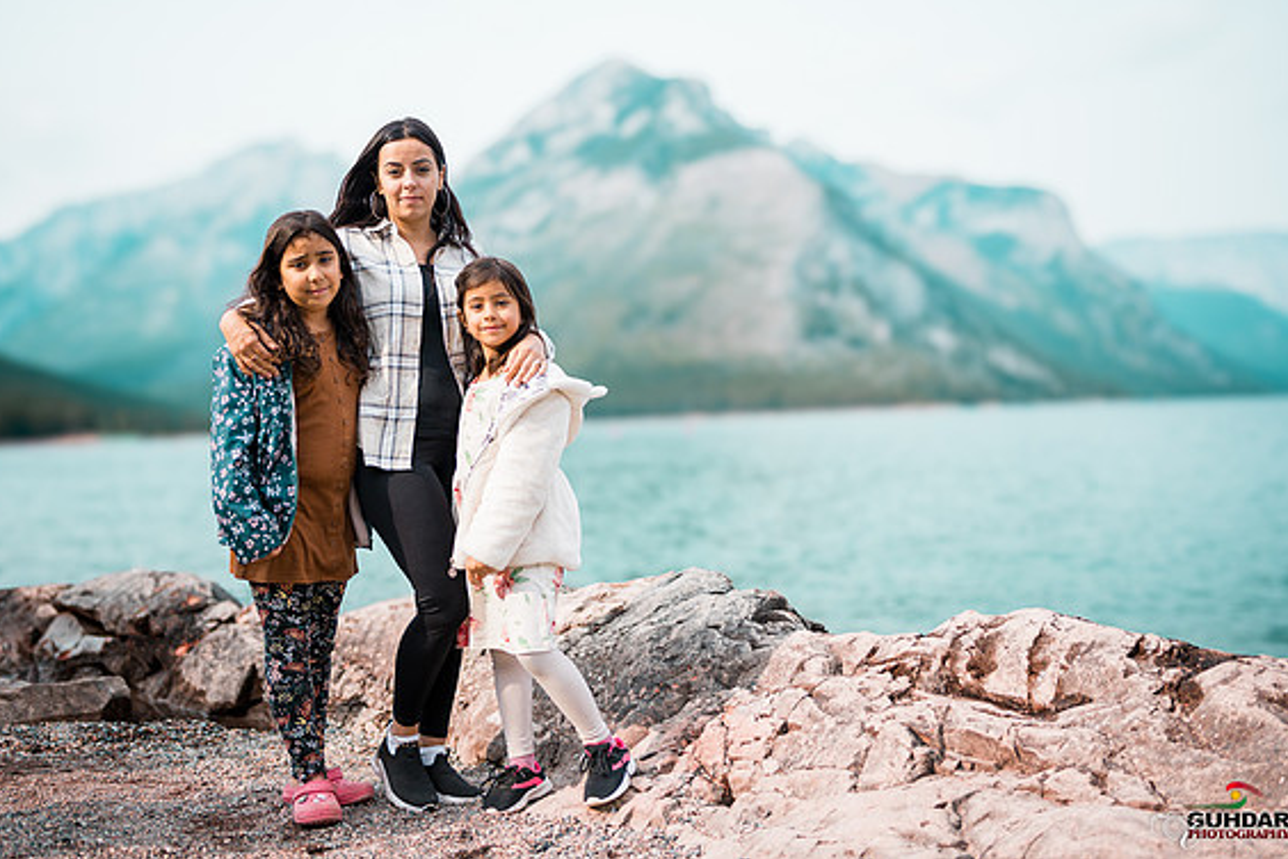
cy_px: 419
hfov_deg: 53.1
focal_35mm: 36
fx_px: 1288
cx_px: 646
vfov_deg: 36.9
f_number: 1.4
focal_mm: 35
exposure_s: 1/8000
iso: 200
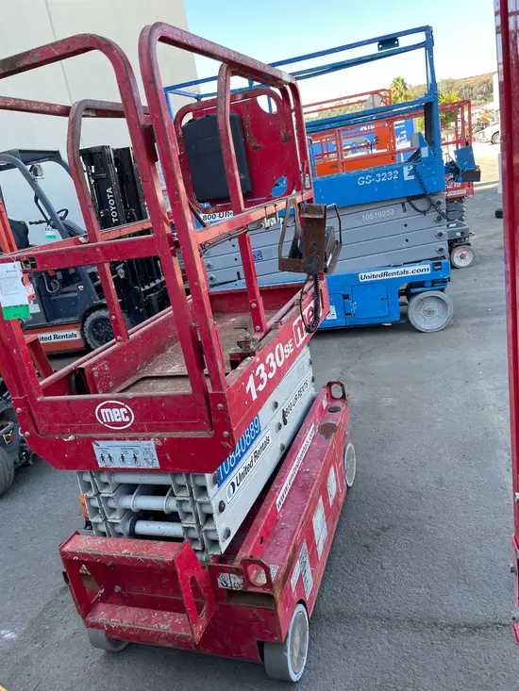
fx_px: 520
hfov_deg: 53.1
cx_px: 260
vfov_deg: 67.3
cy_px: 346
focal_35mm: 26
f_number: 1.6
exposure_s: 1/219
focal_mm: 4.2
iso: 32
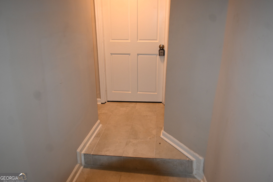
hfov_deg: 67.4
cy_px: 91
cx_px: 136
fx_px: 205
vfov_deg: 47.9
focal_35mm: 27
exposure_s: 1/80
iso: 400
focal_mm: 18
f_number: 3.5
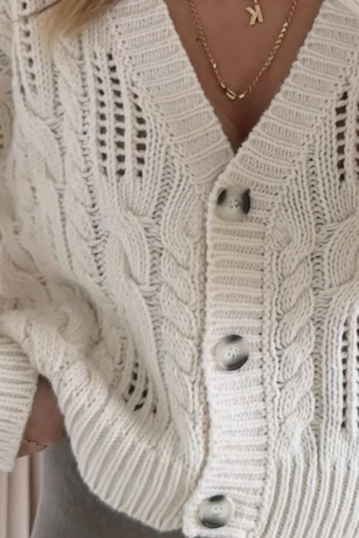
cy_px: 113
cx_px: 342
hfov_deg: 17.0
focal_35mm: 79
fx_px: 1182
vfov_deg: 25.3
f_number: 1.78
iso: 320
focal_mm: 6.86
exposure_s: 1/60
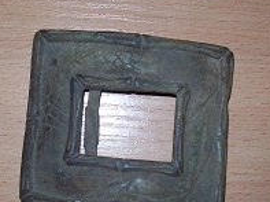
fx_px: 498
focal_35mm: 64
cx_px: 108
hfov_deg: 30.2
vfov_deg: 22.7
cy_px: 142
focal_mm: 6
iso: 80
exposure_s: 1/64
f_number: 2.7
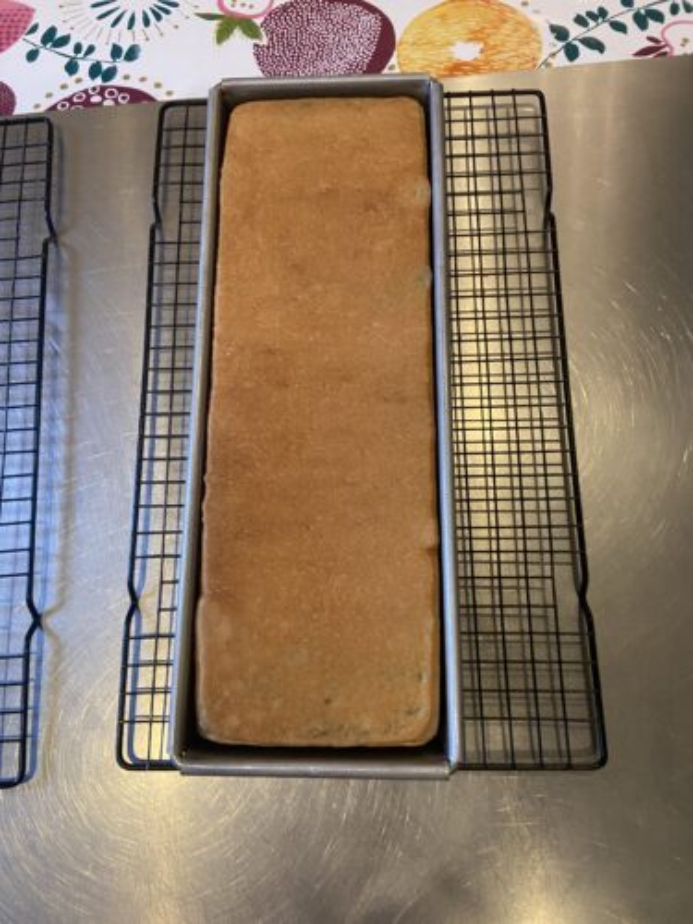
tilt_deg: -74.5
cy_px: 462
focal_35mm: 26
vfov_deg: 67.3
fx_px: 694
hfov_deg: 53.1
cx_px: 346
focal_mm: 4.25
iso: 320
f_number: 1.8
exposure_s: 1/50
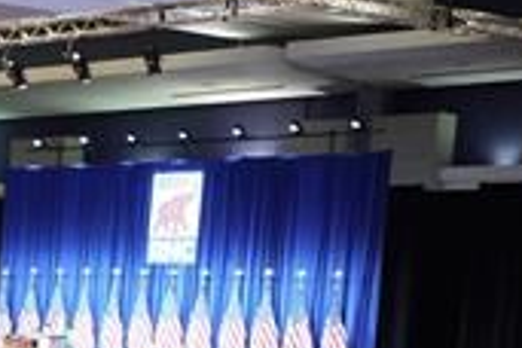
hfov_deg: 13.6
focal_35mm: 133
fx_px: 1928
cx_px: -443
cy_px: 618
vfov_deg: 9.8
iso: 12800
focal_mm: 35
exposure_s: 1/500
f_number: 2.8
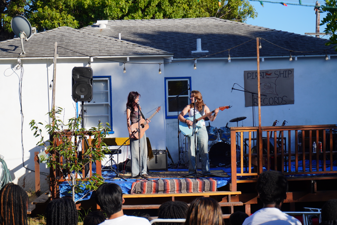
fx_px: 702
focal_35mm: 75
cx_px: 168
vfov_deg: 18.2
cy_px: 112
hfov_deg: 27.0
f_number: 5.6
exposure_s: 1/400
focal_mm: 50
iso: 100
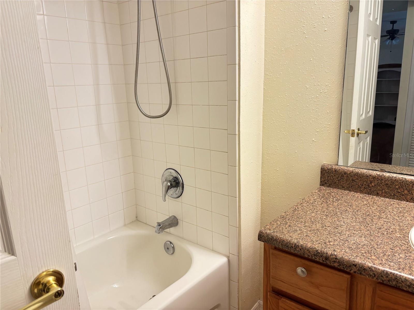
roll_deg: +2.2
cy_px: 155
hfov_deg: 67.3
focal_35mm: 26
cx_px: 207
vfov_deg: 53.1
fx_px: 311
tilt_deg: -13.8
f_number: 1.6
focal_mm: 5.96
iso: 125
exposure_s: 1/60
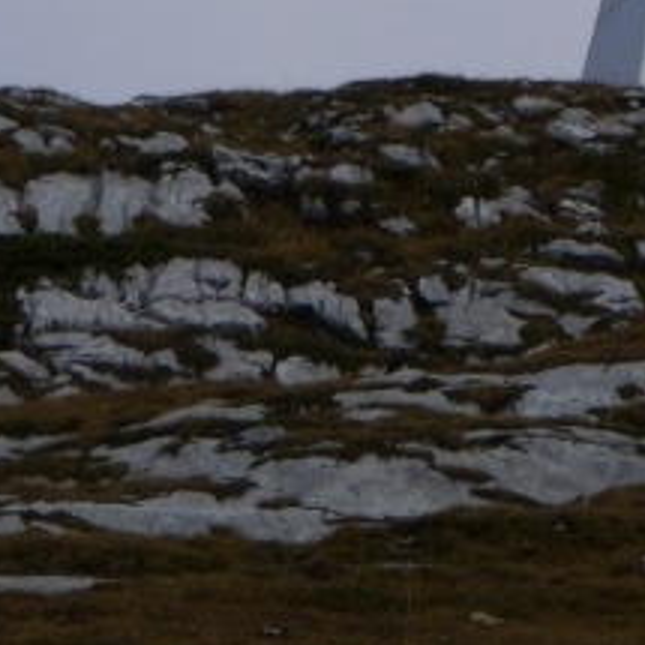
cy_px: -120
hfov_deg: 2.7
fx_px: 13576
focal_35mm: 644
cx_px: 600
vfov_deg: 2.7
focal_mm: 35
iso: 80
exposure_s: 1/500
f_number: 5.7
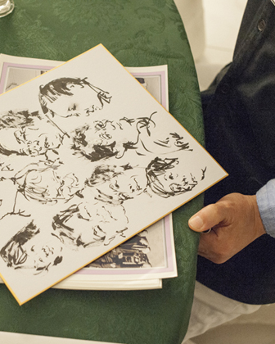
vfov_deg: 37.3
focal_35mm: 50
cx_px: 88
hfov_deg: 30.0
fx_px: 509
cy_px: 174
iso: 1800
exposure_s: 1/100
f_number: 5.6
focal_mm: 35
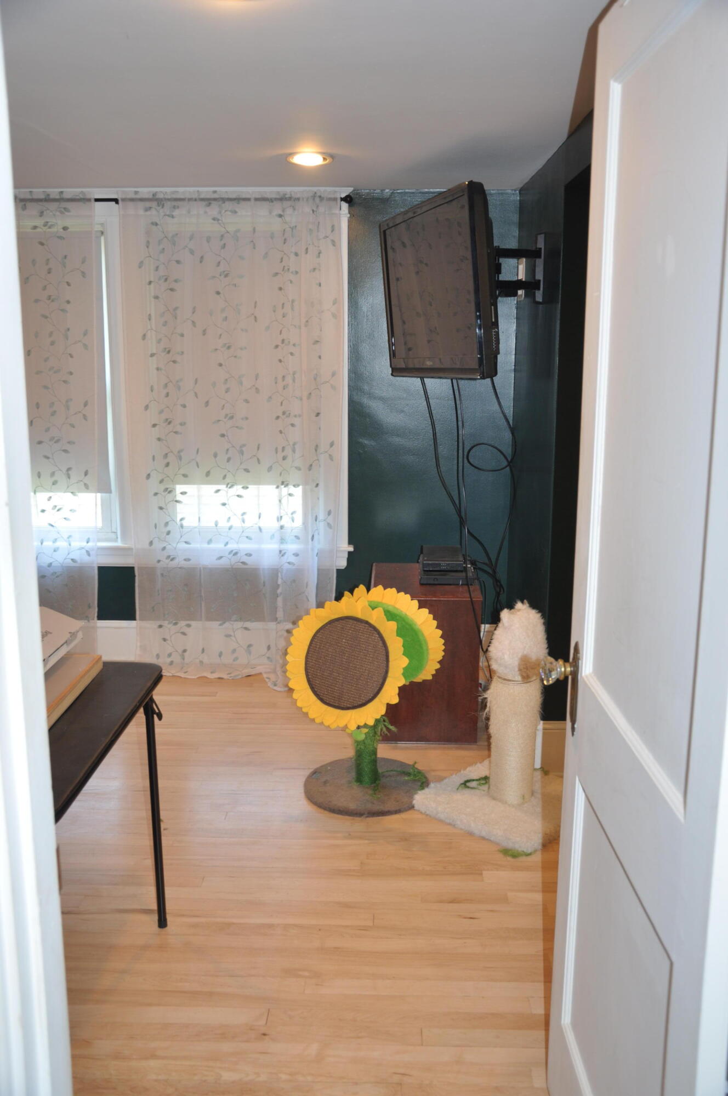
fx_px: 1004
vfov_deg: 57.3
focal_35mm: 33
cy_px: 548
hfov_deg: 39.9
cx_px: 364
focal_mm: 22
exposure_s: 1/30
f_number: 3.8
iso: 220
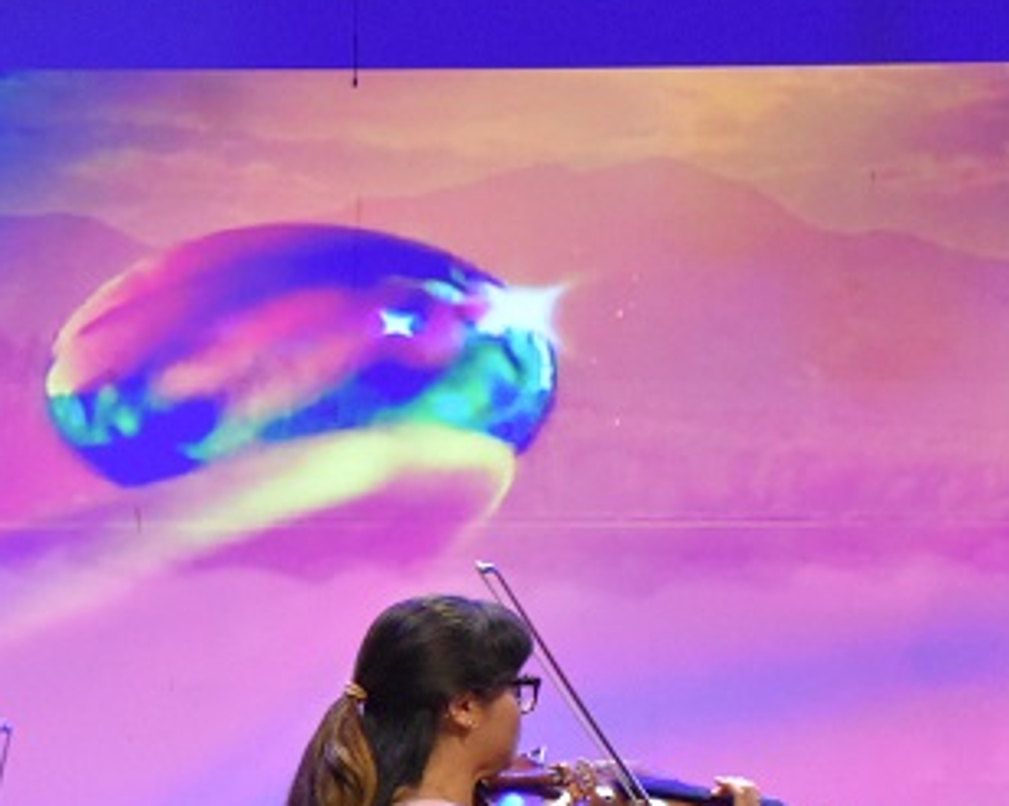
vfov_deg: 10.5
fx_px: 4357
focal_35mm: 146
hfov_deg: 13.0
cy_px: 829
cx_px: -113
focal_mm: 40
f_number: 4.5
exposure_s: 1/60
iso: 7200
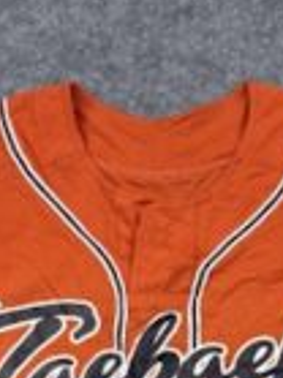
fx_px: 1004
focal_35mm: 92
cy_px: 491
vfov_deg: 19.6
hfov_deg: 16.0
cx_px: 169
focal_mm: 6.76
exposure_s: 1/164
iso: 64
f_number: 1.78
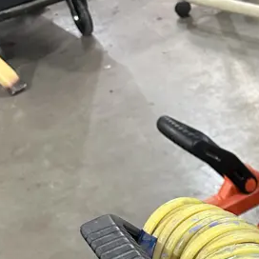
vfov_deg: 18.6
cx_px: 332
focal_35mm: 80
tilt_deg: -48.6
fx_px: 677
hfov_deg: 20.0
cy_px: 413
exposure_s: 1/50
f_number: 1.78
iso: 500
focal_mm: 6.86
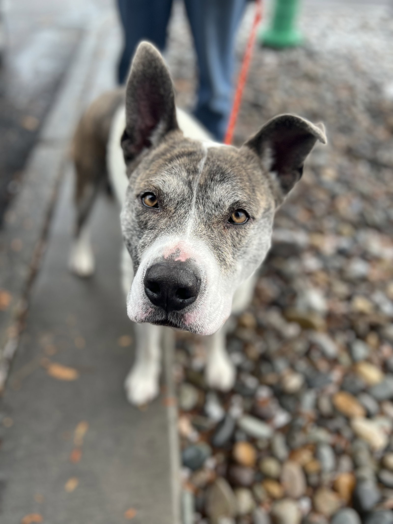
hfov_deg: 53.1
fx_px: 394
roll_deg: -2.1
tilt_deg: -44.5
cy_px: 262
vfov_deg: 67.3
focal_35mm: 26
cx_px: 196
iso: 50
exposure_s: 1/488
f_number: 1.5
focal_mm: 5.7
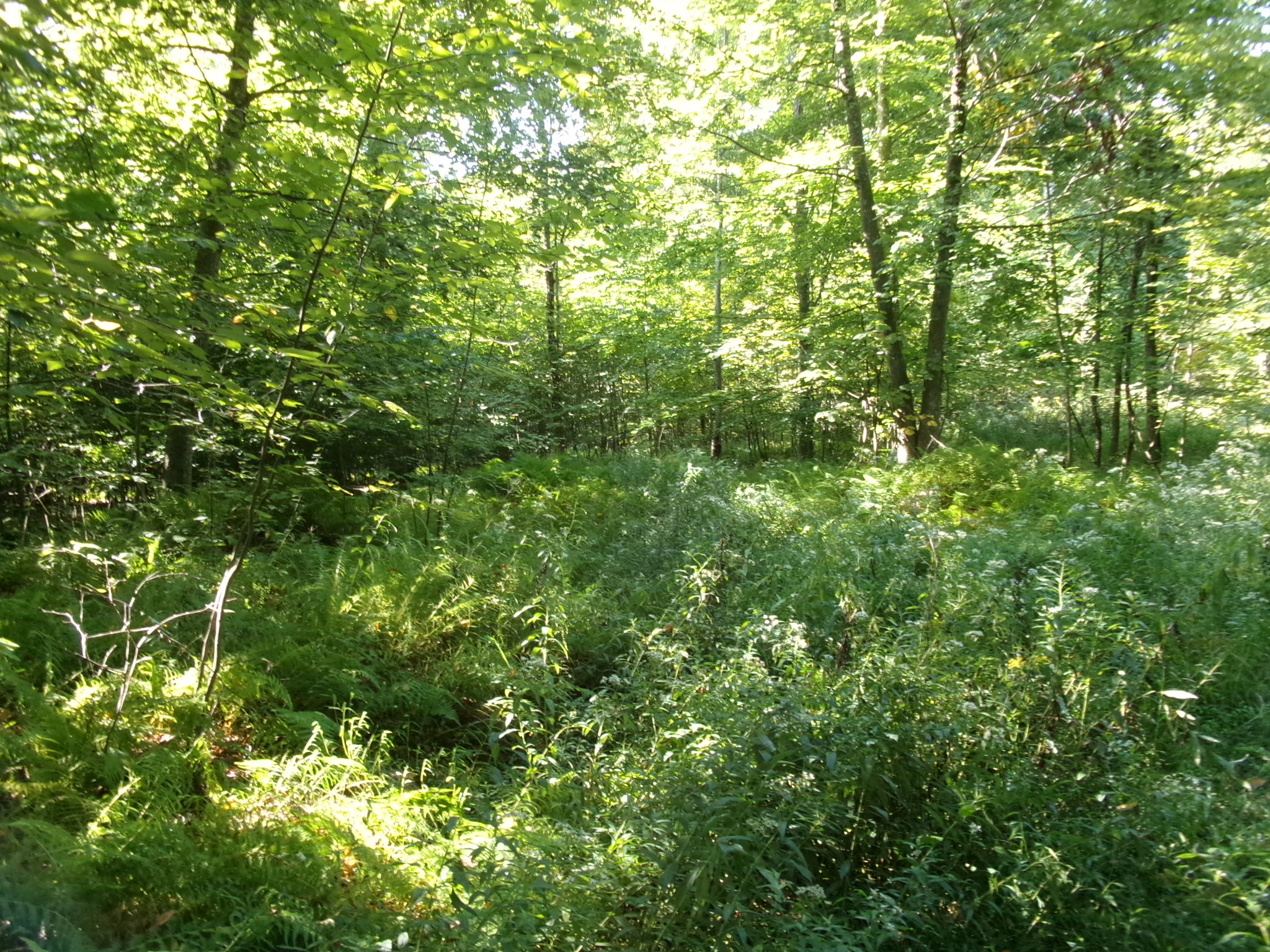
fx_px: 1027
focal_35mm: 28
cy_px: 476
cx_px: 635
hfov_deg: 63.4
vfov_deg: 49.7
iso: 212
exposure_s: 1/34
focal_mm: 5.1
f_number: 3.9
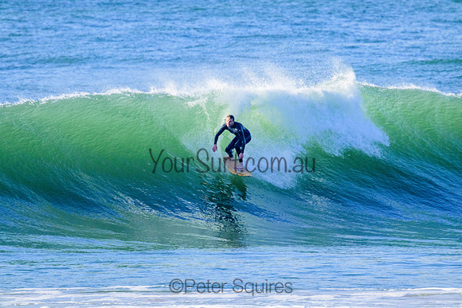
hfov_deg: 2.6
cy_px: 154
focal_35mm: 800
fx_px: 10269
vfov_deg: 1.7
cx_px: 231
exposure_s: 1/2000
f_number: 11
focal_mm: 800
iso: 2800
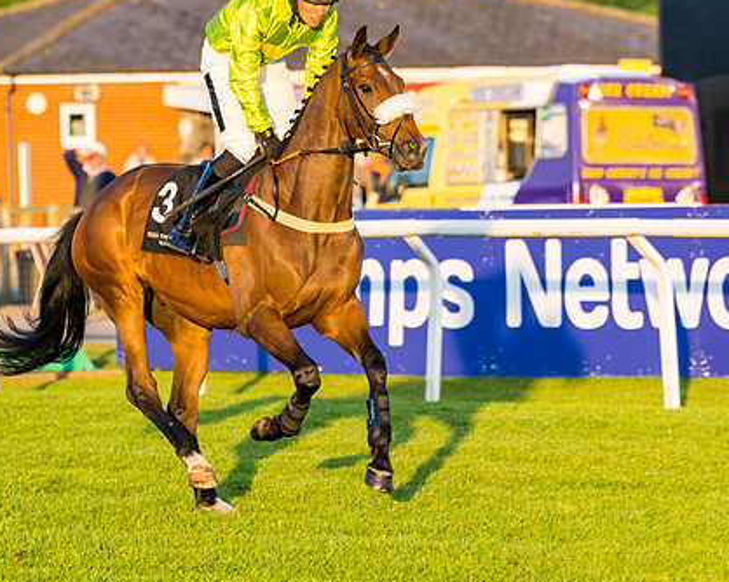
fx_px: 6685
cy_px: 312
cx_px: 481
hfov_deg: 6.2
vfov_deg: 5.0
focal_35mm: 310
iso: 400
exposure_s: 1/640
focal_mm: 160
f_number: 4
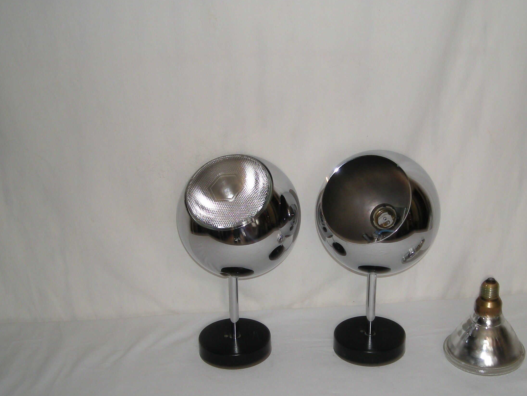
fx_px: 746
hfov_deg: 38.8
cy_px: 211
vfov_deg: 29.7
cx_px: 304
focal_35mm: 49
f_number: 2.8
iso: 50
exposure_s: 1/54.7
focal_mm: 5.7
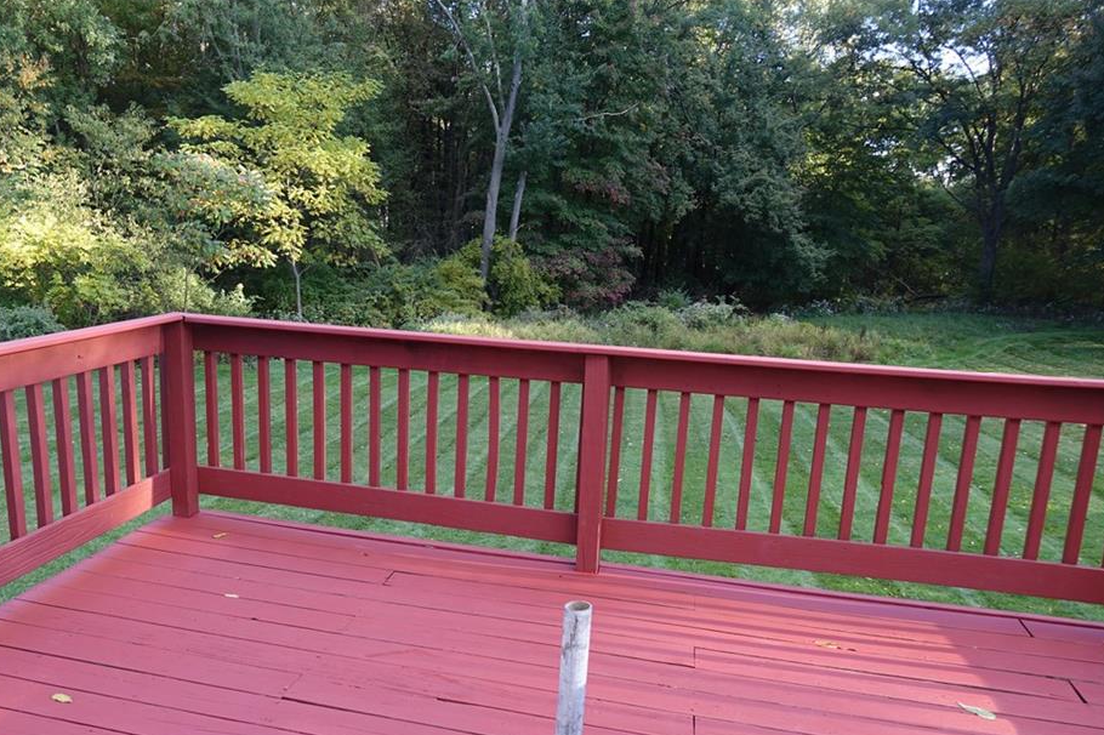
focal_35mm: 27
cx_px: 491
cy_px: 410
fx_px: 828
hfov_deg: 67.2
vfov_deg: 47.8
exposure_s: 1/100
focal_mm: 8.8
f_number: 2.8
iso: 100
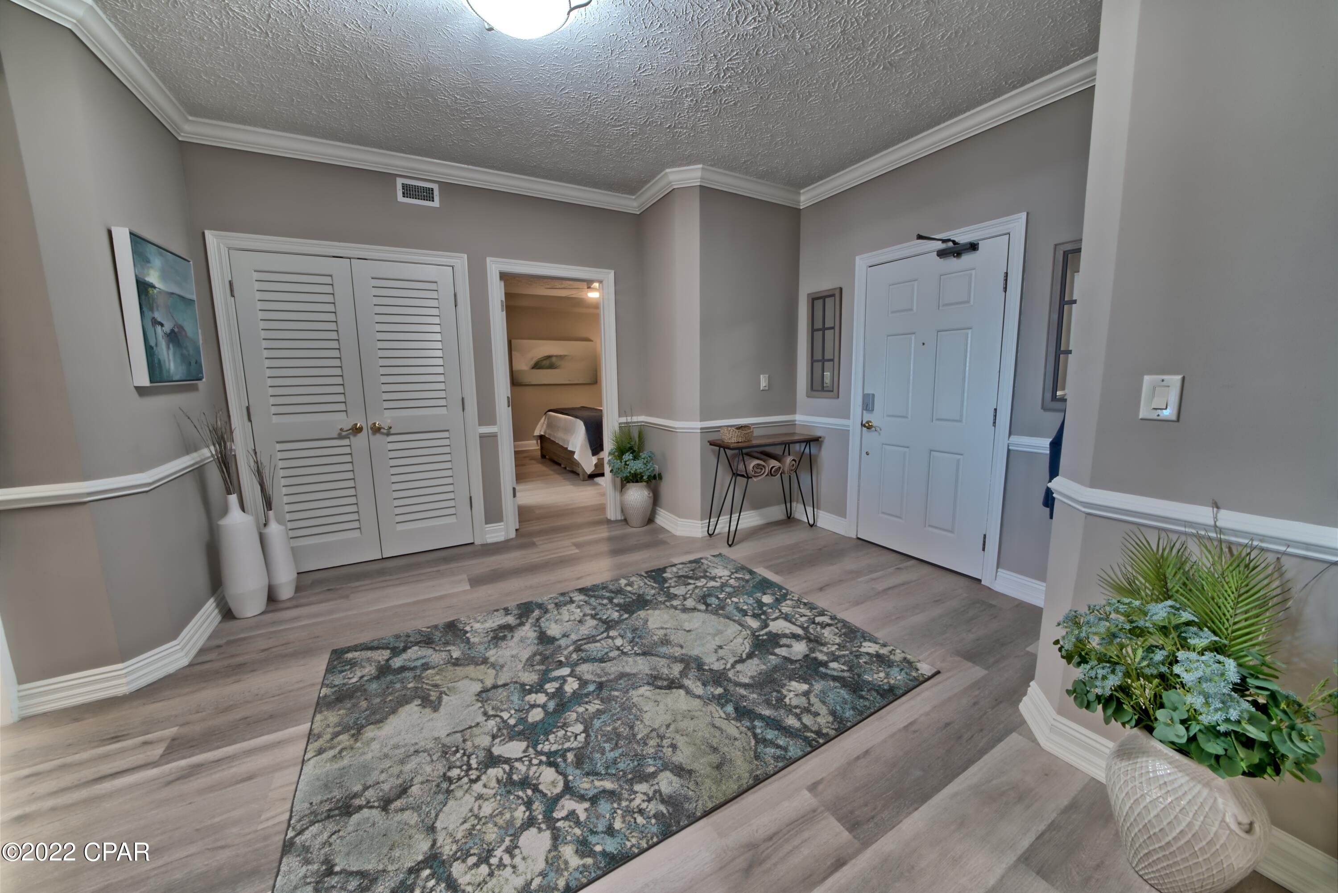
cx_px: 669
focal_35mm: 12
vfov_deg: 90.0
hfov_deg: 112.6
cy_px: 446
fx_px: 446
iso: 200
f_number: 19
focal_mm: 12
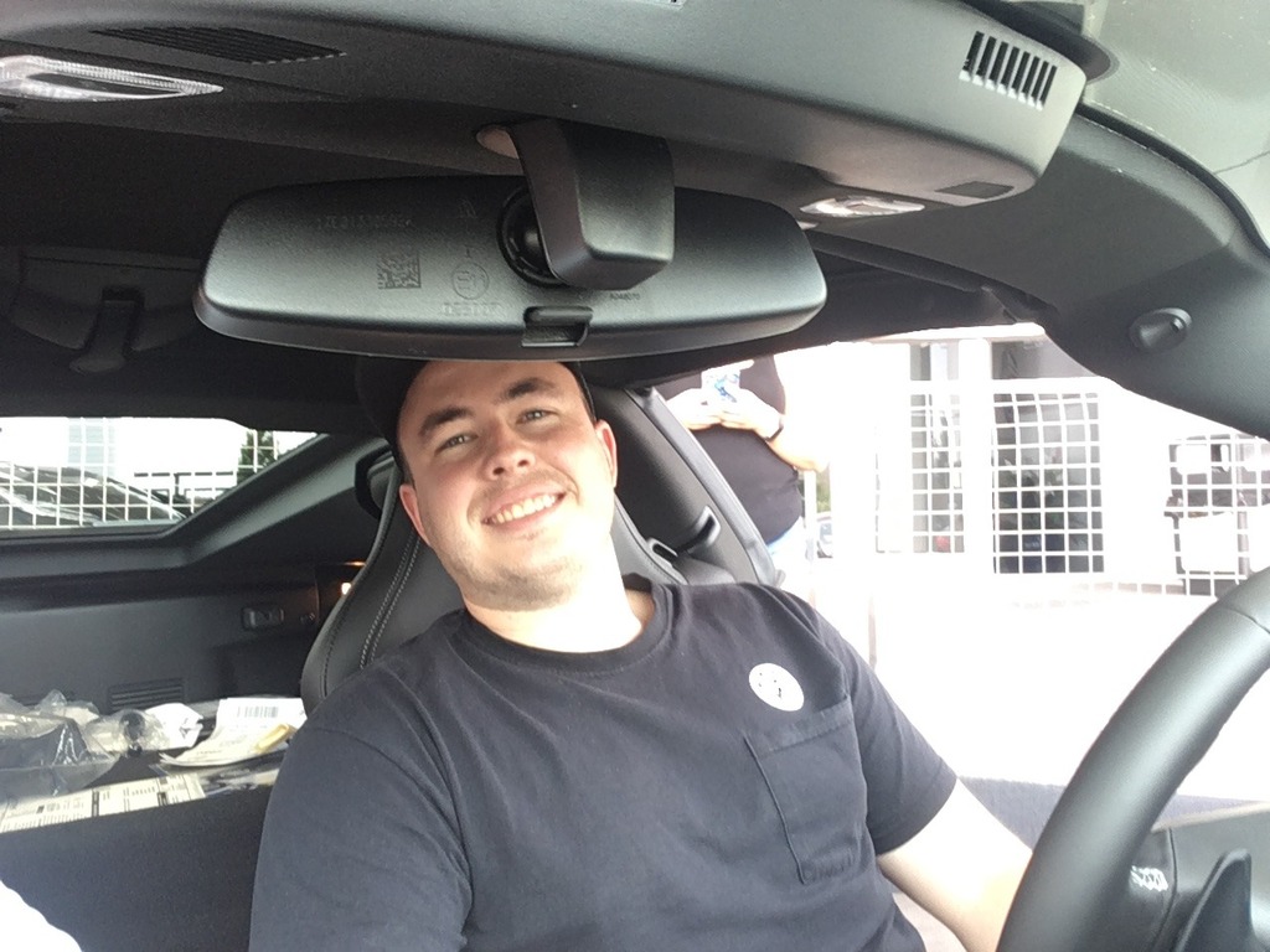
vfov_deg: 45.4
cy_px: 476
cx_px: 635
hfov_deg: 58.4
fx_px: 1137
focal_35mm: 31
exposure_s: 1/40
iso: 50
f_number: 2.4
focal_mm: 2.15
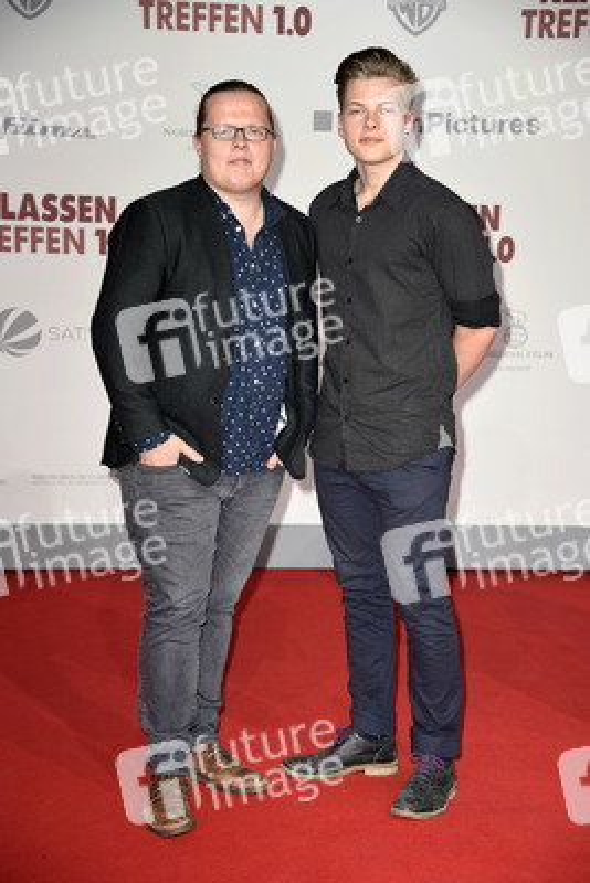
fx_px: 2088
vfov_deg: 23.9
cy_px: 442
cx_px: 295
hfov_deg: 16.1
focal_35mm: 85
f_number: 5
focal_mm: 85
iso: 400
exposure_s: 1/250
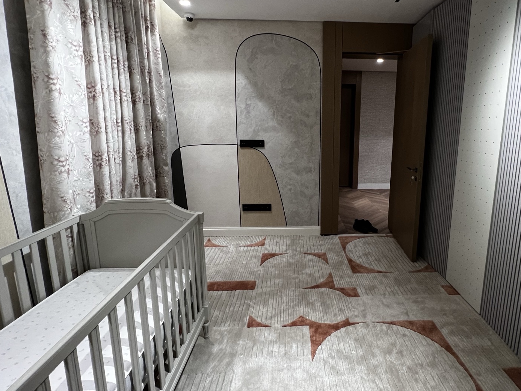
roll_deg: -0.6
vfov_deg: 71.5
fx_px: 271
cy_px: 179
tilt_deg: -10.5
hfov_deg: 86.6
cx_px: 314
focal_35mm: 18
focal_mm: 1.57
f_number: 1.8
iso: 250
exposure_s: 1/59
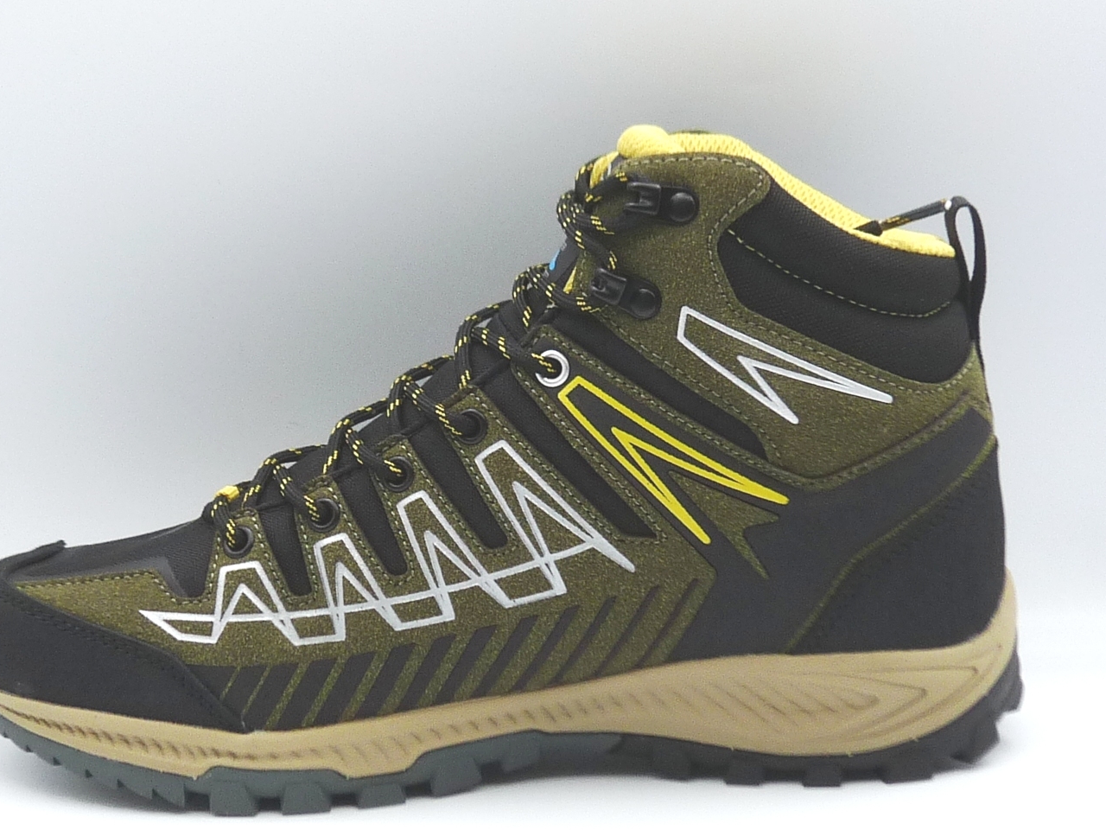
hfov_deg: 32.2
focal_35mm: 60
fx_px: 1917
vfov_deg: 24.4
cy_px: 500
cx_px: 516
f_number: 4
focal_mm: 4.8
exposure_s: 1/160
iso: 100
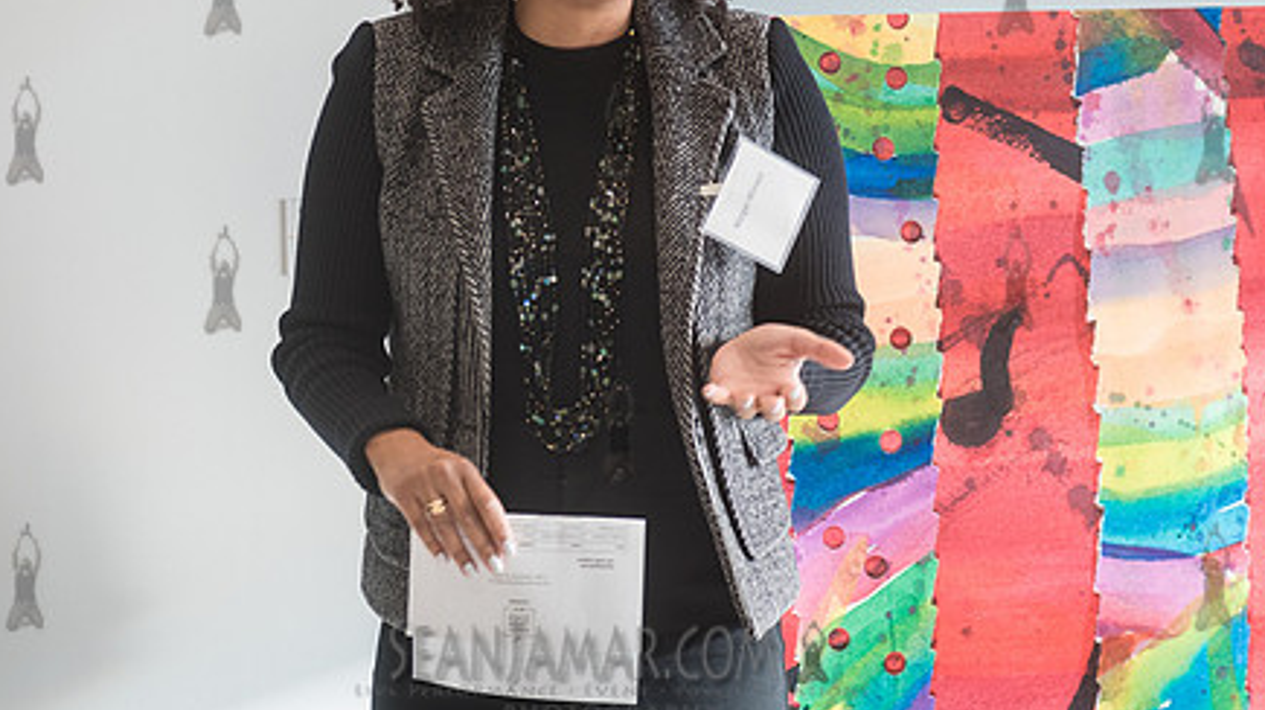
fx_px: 4659
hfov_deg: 15.5
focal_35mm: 139
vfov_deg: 8.7
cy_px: 82
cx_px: 598
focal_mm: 86
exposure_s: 1/125
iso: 500
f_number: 4
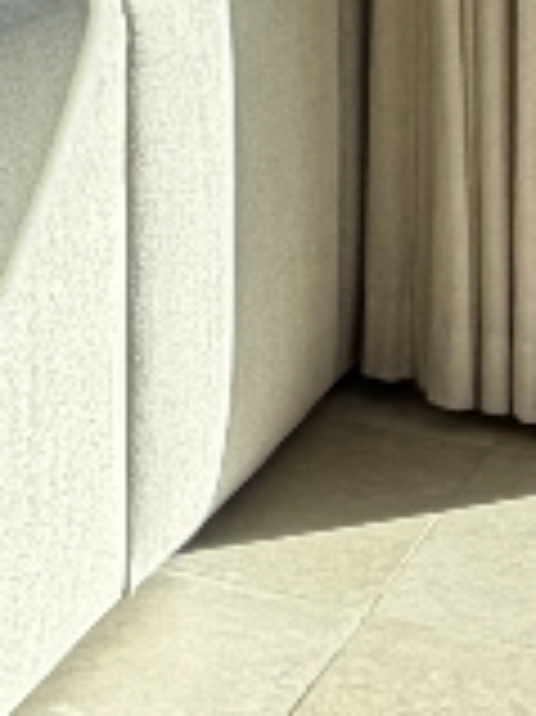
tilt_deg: -0.7
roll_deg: +0.5
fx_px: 2626
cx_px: -626
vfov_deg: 14.2
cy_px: -441
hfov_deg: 10.5
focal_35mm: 127
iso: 50
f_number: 2.2
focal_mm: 2.22
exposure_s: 1/502
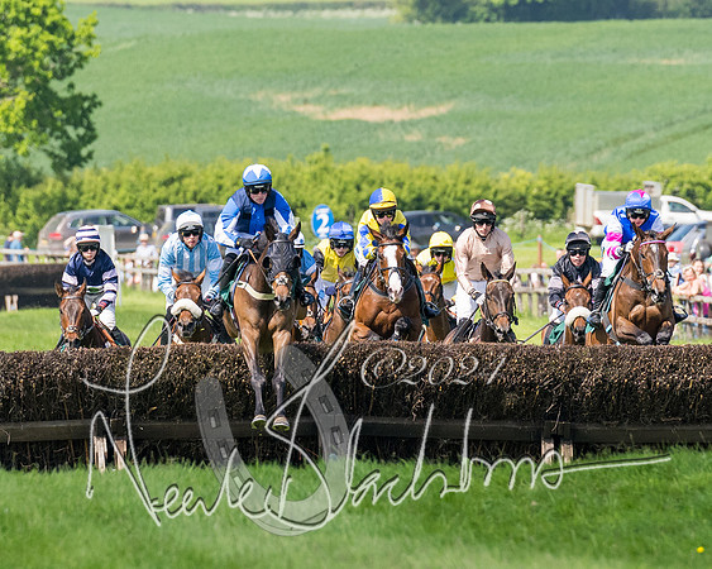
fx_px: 12801
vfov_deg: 2.5
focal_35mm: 608
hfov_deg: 3.2
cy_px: 204
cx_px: 396
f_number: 4
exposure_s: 1/2500
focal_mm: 200
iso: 400
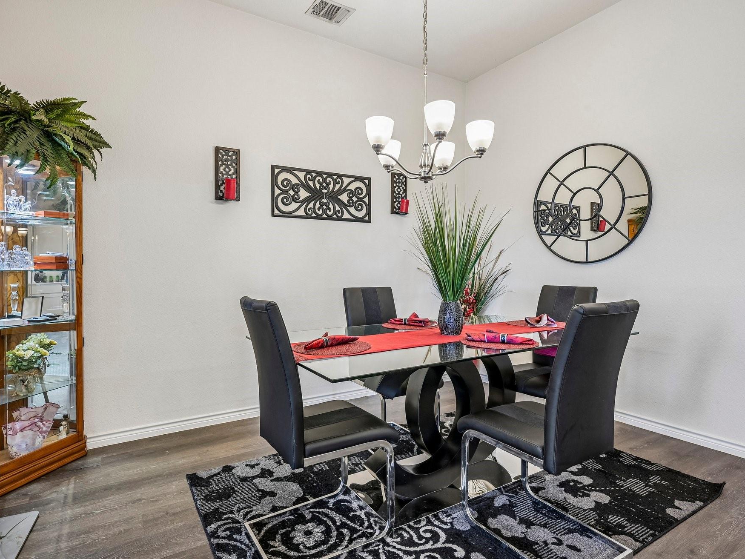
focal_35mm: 19
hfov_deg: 85.9
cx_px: 387
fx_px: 400
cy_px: 270
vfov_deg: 69.9
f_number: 9
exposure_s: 1/4
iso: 250
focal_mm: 16.5
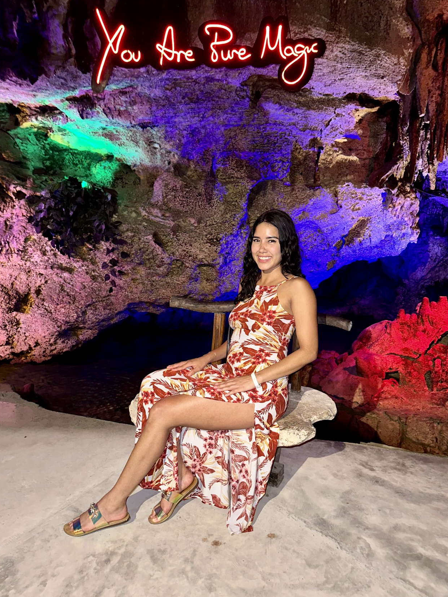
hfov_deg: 53.0
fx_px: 449
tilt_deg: -13.6
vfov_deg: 67.3
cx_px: 220
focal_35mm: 26
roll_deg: -2.4
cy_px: 310
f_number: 1.78
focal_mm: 6.86
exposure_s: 1/13
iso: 100
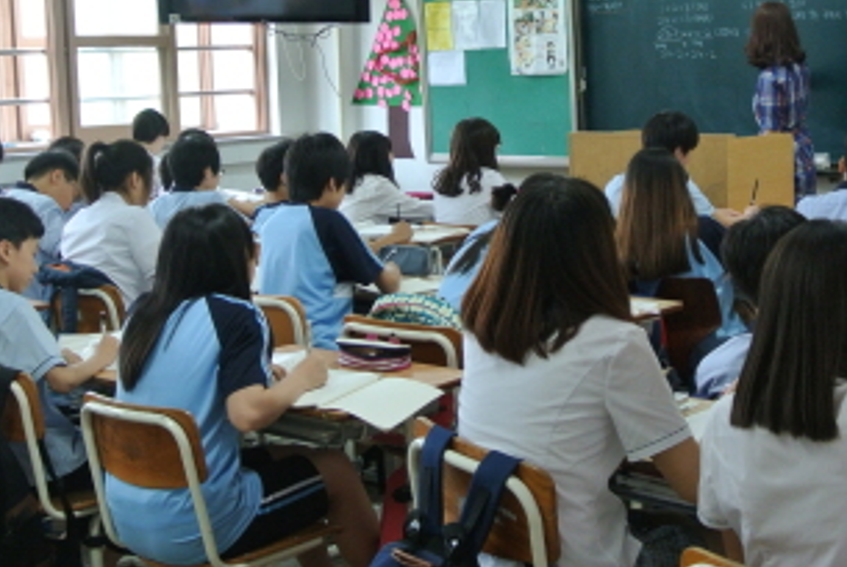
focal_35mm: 66
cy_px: 277
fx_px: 1554
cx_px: 558
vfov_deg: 20.7
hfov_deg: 30.3
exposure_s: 1/60
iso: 400
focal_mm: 11.8
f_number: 3.8
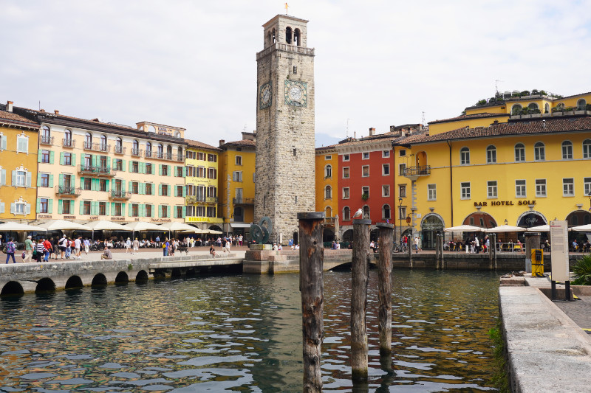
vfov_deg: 38.3
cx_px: 296
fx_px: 566
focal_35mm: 34
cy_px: 196
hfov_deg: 55.1
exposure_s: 1/125
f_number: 9
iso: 100
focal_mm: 23
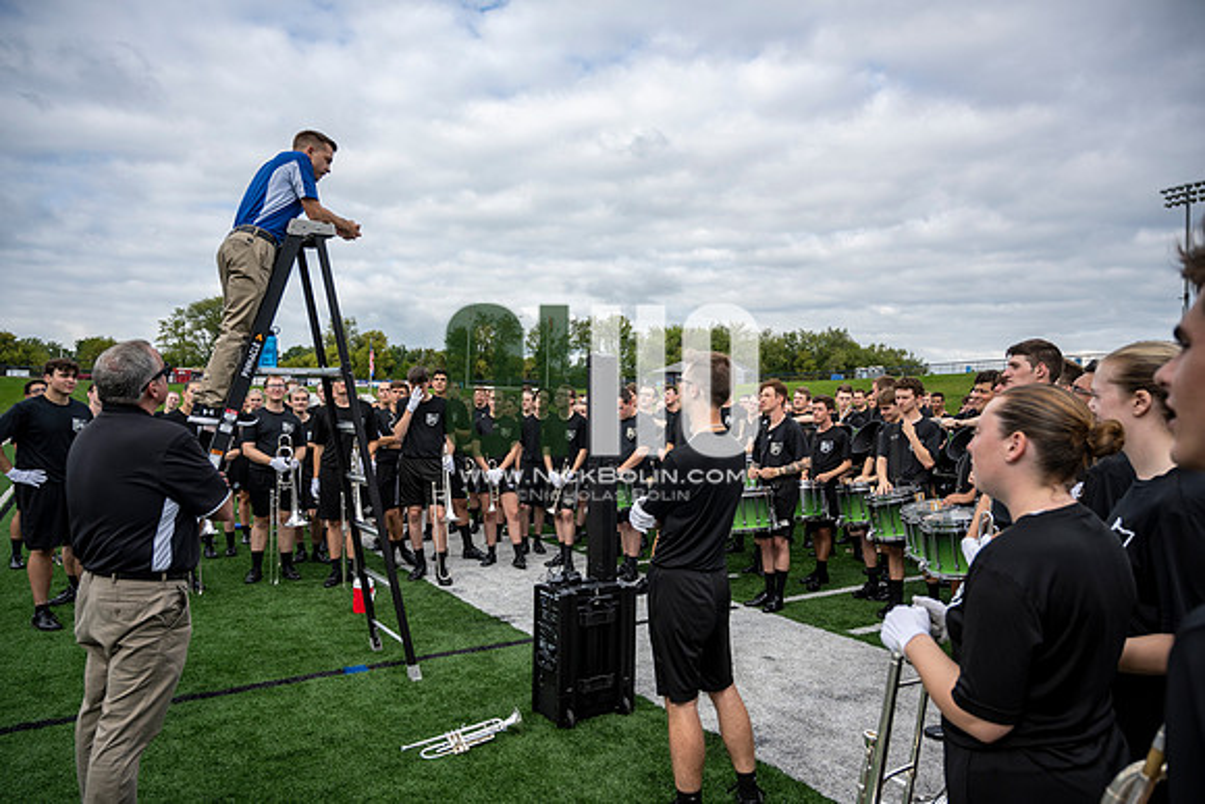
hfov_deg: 73.7
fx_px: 803
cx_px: 602
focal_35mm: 24
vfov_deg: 53.2
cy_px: 402
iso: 125
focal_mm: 24
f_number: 4
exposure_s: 1/800
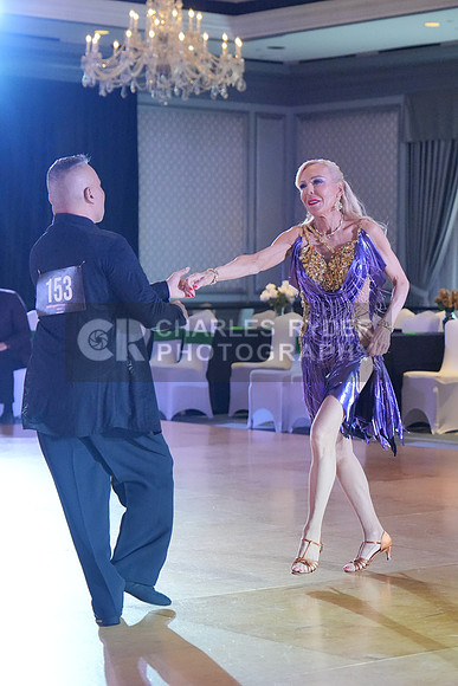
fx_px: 1850
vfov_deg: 21.0
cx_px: 229
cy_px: 343
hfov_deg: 14.1
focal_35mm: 97
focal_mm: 65
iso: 5000
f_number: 3.2
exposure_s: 1/500
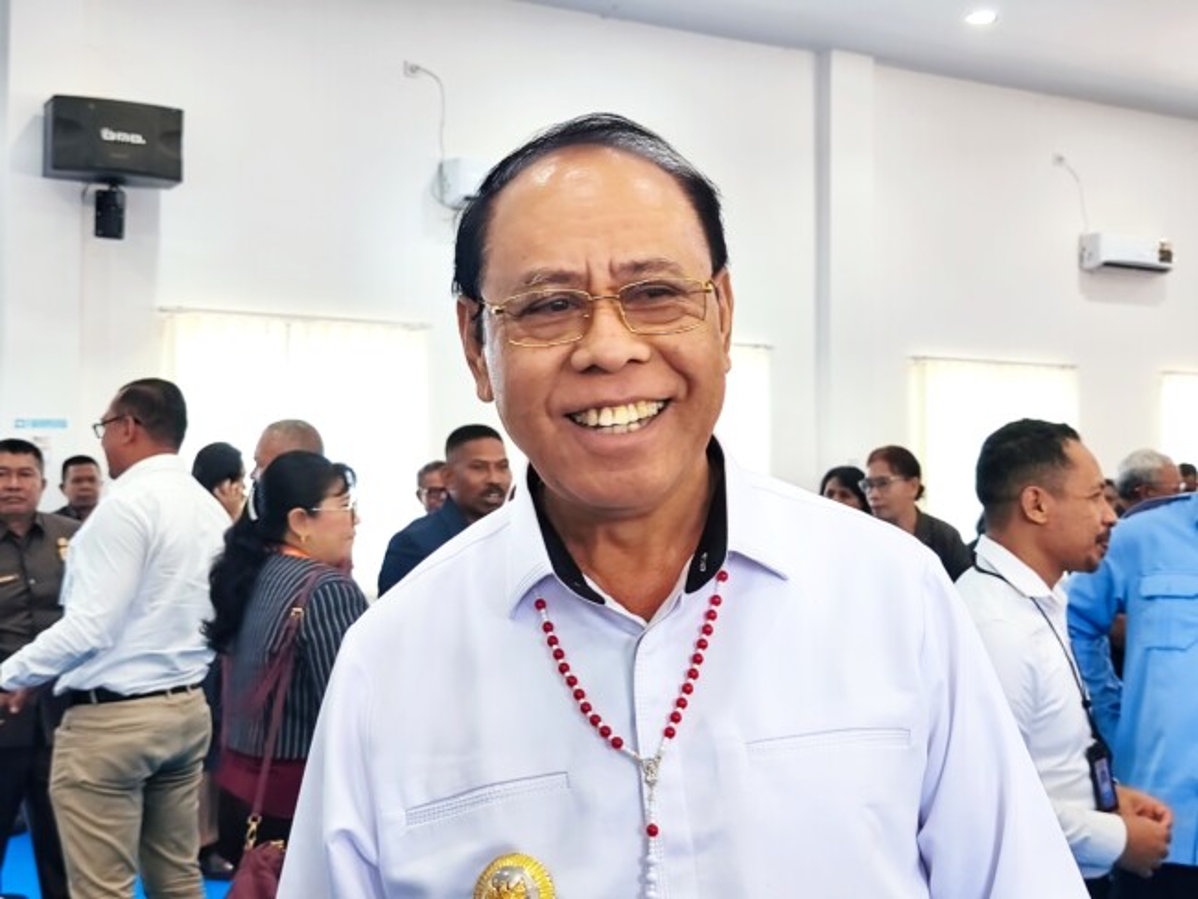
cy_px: 450
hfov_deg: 42.9
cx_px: 599
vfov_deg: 32.9
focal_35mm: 44
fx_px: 1523
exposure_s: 1/99.9
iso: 250
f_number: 1.65
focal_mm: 6.18
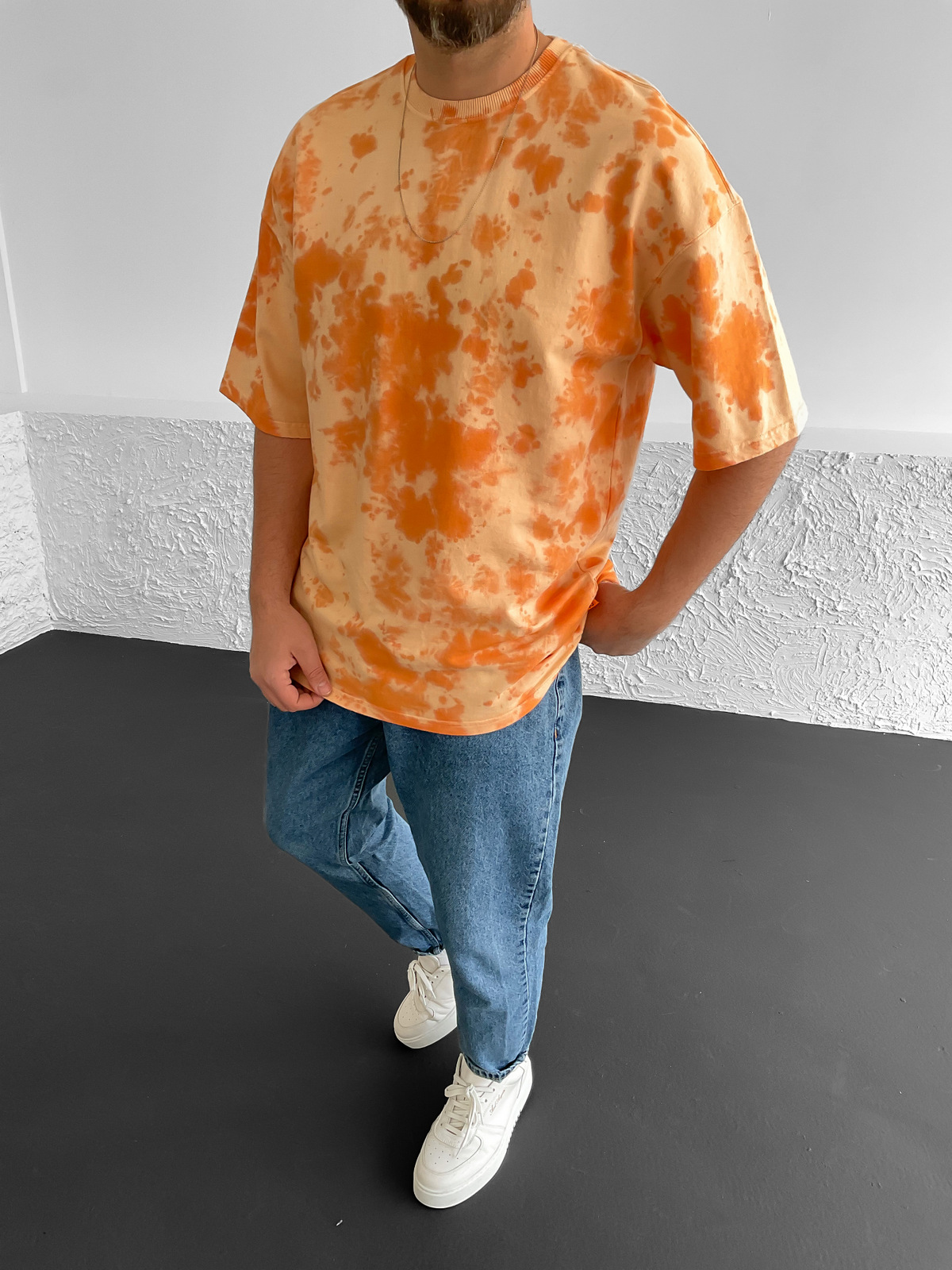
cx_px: 476
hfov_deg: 48.2
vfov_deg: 61.7
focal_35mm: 29
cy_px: 635
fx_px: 1063
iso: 40
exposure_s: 1/120
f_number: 1.8
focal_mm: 3
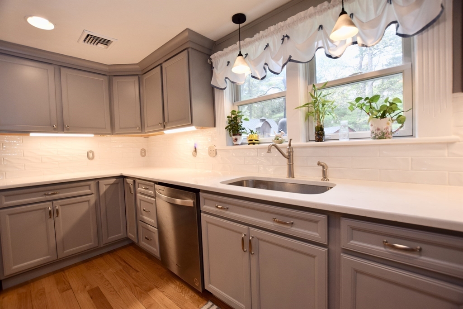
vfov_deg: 77.3
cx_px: 232
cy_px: 154
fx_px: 193
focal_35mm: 15
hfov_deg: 100.4
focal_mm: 10
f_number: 5
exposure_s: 1/100
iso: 400
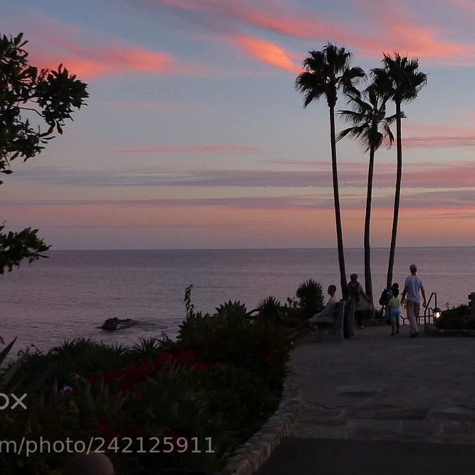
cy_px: 88
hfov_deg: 32.1
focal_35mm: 51
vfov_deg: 32.4
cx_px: 405
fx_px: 792
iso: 160
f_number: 2.8
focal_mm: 4.5
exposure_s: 1/80
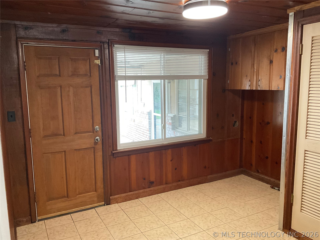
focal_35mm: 29
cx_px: 160
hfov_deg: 61.7
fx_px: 268
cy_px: 120
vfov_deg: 48.2
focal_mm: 3
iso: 160
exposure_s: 1/60
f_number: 1.8
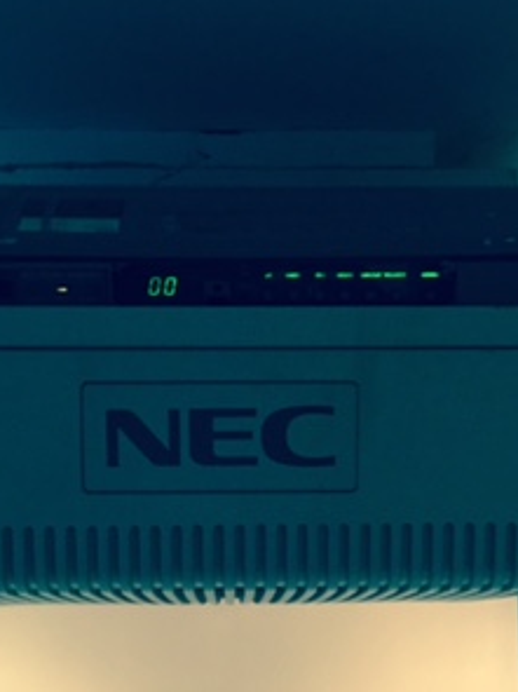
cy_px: 394
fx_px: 1258
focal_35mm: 63
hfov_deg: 23.3
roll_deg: -0.1
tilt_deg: +6.4
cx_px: 255
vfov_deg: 30.7
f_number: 2.2
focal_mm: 4.15
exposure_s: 1/17
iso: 250
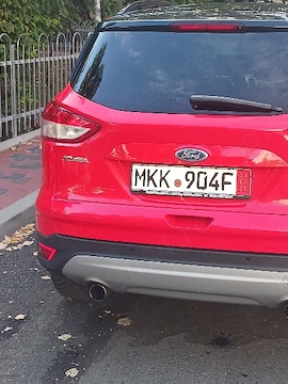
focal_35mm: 60
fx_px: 666
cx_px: 185
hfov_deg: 24.3
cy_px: 125
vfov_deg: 31.9
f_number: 1.8
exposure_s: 1/50.3
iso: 40
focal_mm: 4
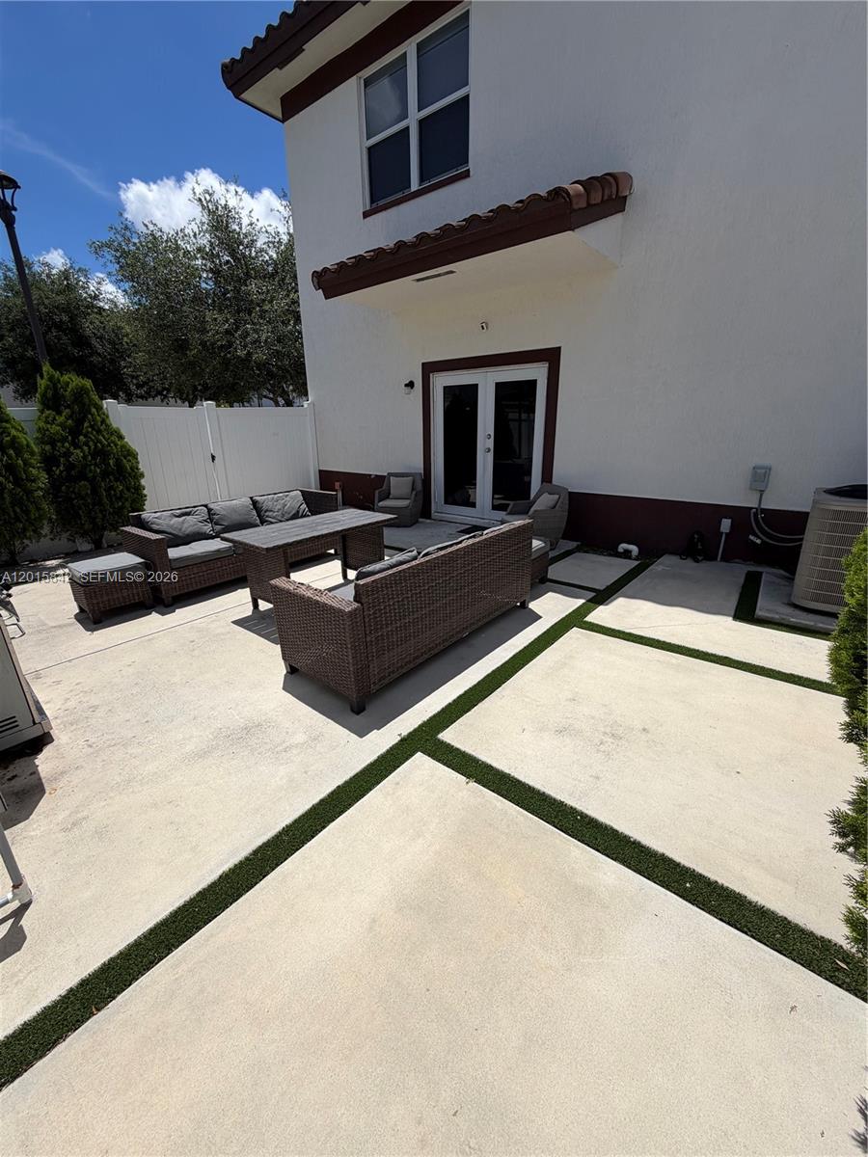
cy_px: 578
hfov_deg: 85.7
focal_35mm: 14
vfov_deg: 102.1
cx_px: 434
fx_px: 468
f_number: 2.2
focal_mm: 2.22
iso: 20
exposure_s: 1/1745
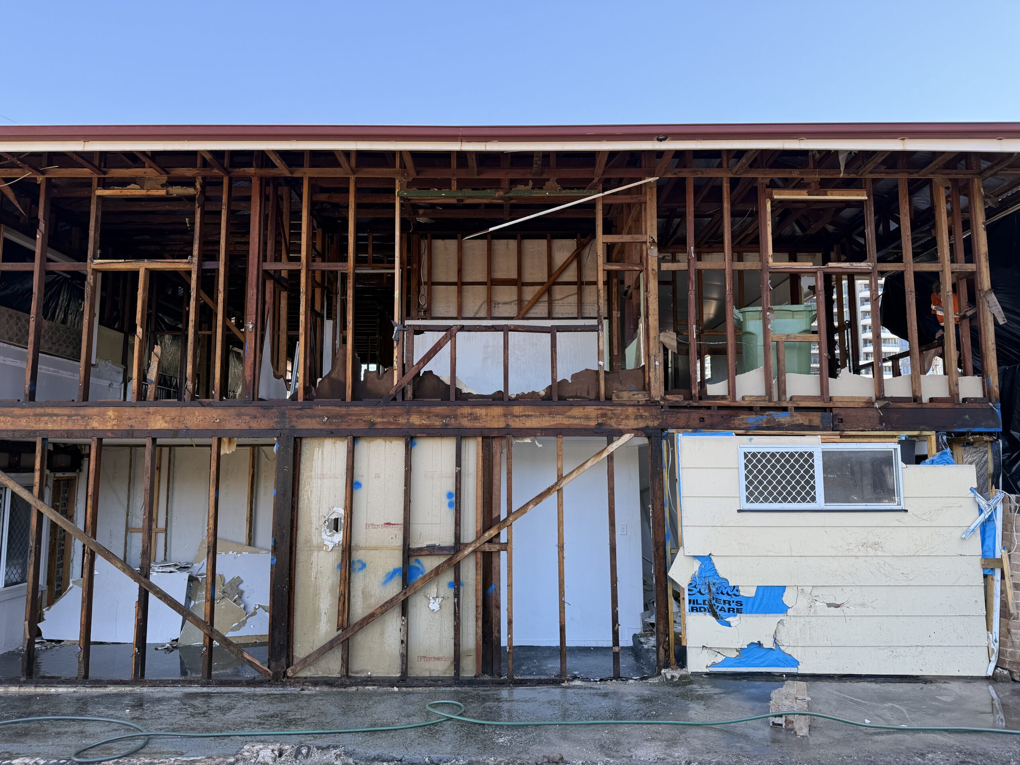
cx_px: 510
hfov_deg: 71.6
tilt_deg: +7.5
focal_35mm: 24
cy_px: 382
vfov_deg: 56.8
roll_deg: +0.2
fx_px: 707
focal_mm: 6.76
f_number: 1.78
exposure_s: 1/345
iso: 80
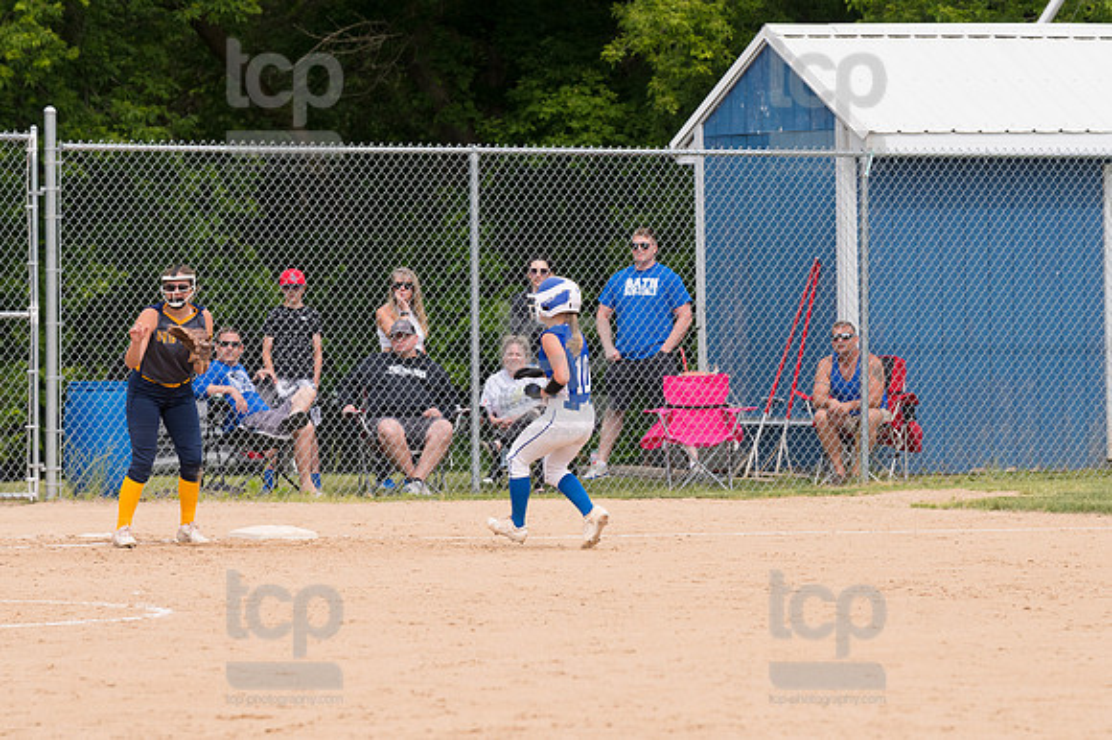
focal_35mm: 300
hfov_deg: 6.9
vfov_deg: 4.6
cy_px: 370
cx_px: 556
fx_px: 9261
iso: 320
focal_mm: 200
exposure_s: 1/1600
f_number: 5.6
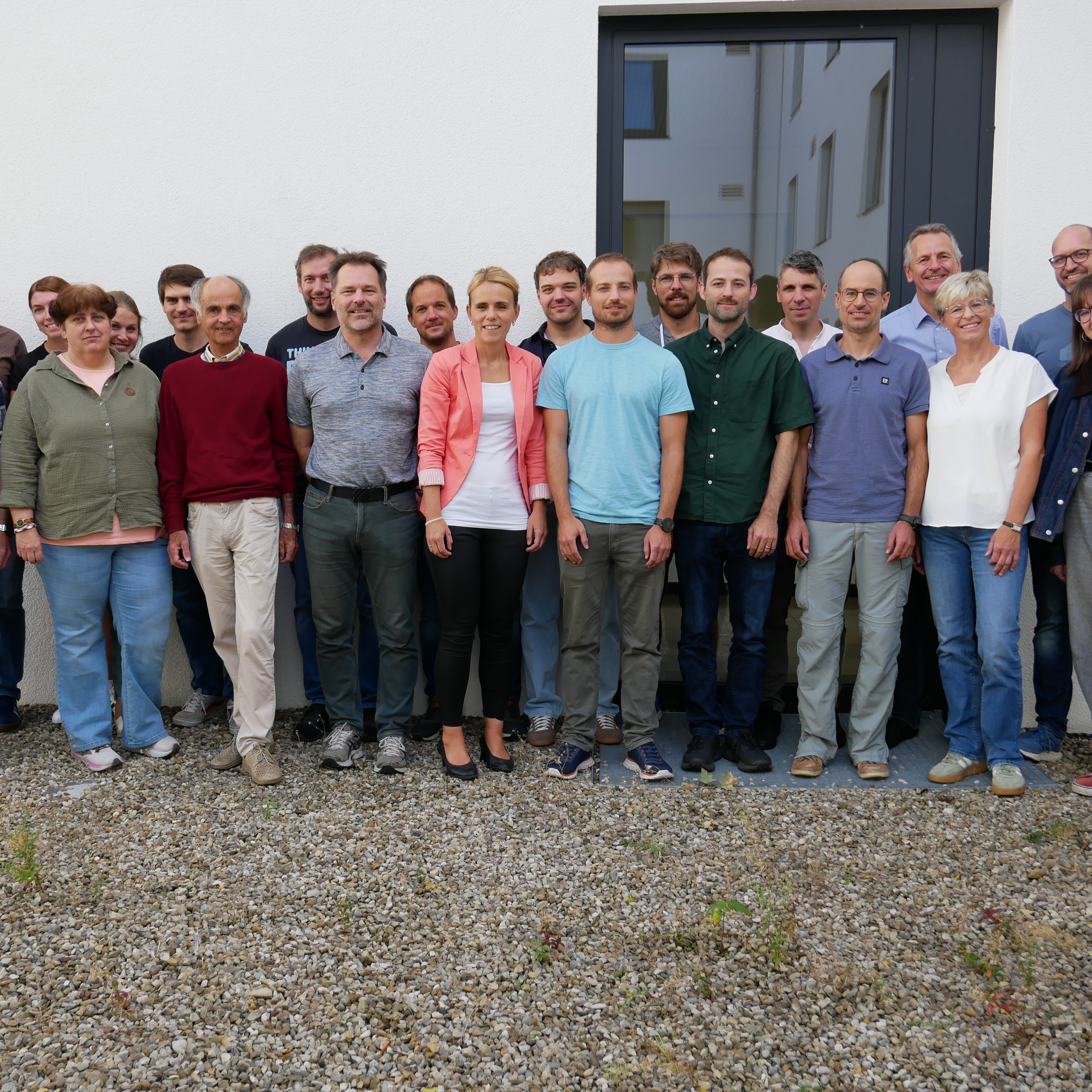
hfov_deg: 40.9
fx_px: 1463
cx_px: 489
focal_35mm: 41
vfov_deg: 40.9
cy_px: 540
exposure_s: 1/160
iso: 200
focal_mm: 17
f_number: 5
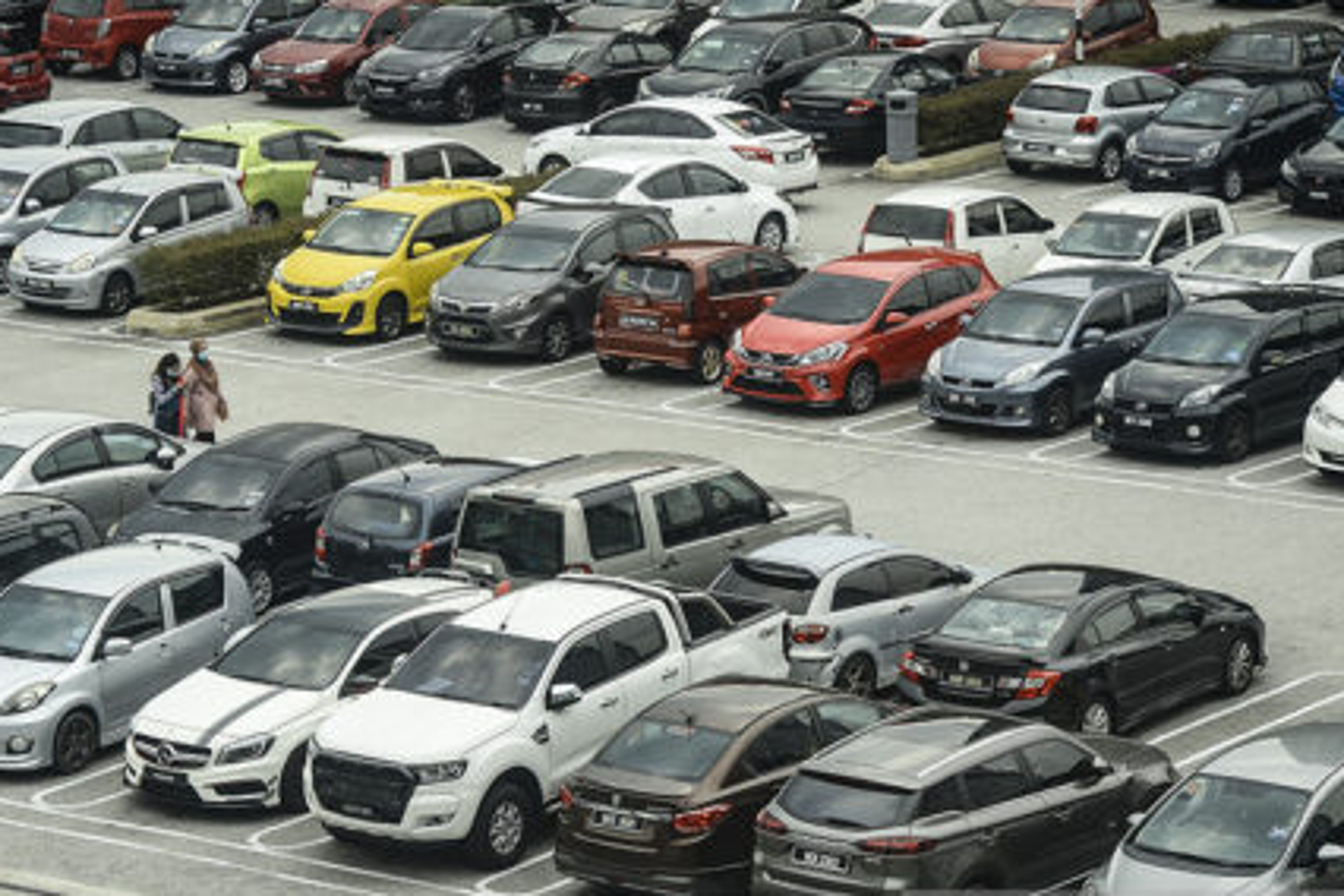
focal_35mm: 160
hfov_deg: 12.8
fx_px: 5973
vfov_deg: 8.6
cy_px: 609
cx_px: 604
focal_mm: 100
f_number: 7.1
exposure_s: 1/200
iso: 100
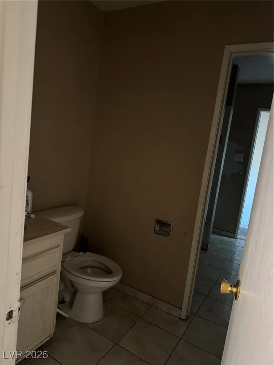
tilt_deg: -9.8
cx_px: 137
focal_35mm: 24
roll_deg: -7.3
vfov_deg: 71.6
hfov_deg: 56.8
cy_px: 182
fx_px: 253
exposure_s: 1/30
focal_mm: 6.76
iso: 1250
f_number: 1.78
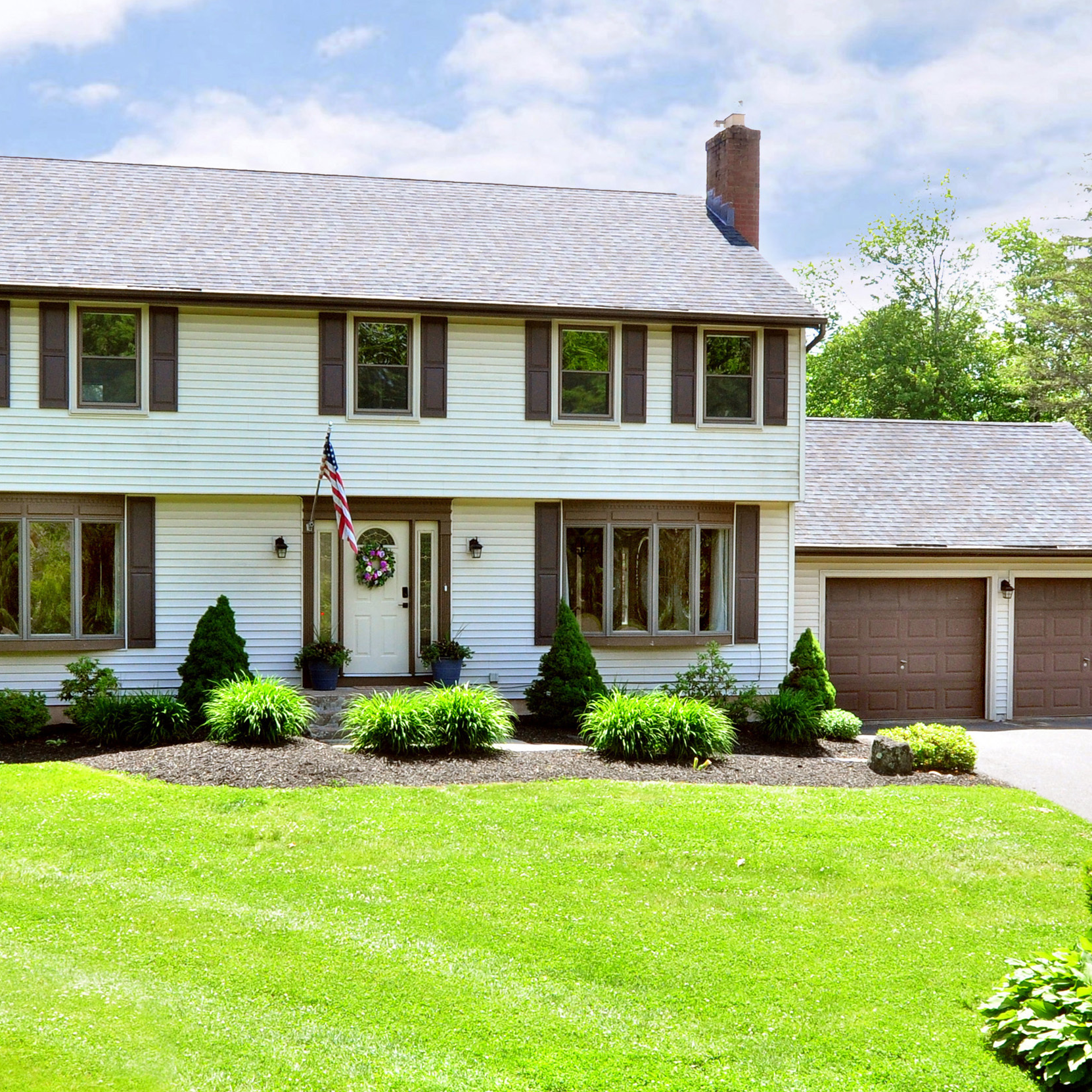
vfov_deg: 41.9
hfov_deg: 41.6
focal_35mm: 40
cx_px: 413
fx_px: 1428
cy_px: 527
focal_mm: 18
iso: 400
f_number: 9
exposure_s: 1/160
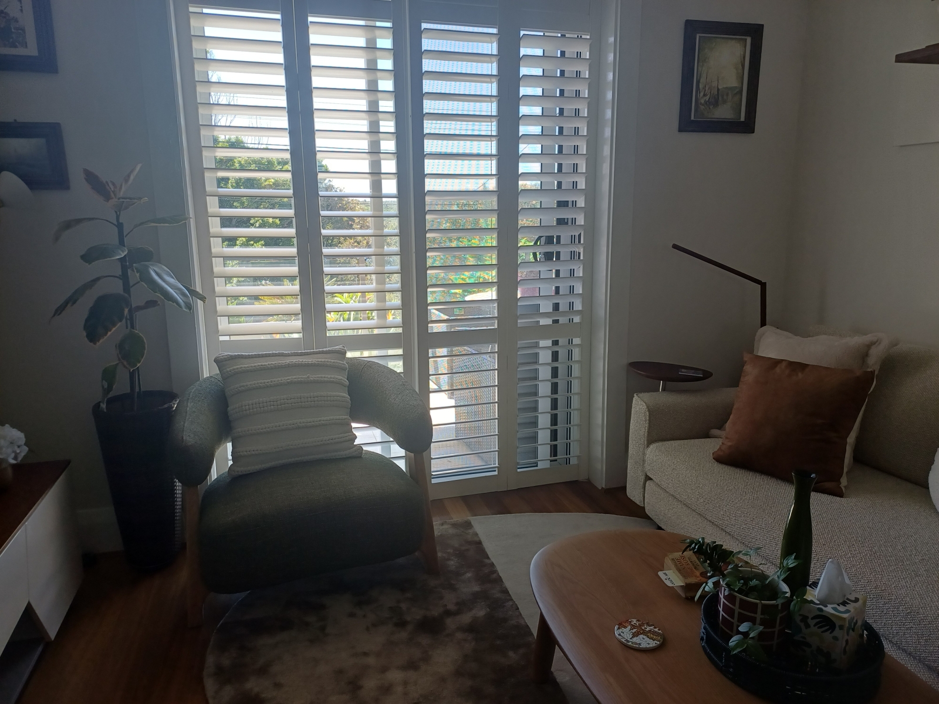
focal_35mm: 25
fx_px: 678
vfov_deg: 54.9
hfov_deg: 69.4
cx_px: 470
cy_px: 352
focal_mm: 4.65
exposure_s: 1/100
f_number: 1.8
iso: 80
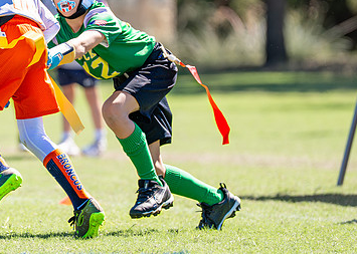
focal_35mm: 516
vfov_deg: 2.8
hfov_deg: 3.9
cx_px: -6
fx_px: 5228
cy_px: 67
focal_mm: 200
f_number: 2.8
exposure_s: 1/2000
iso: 200
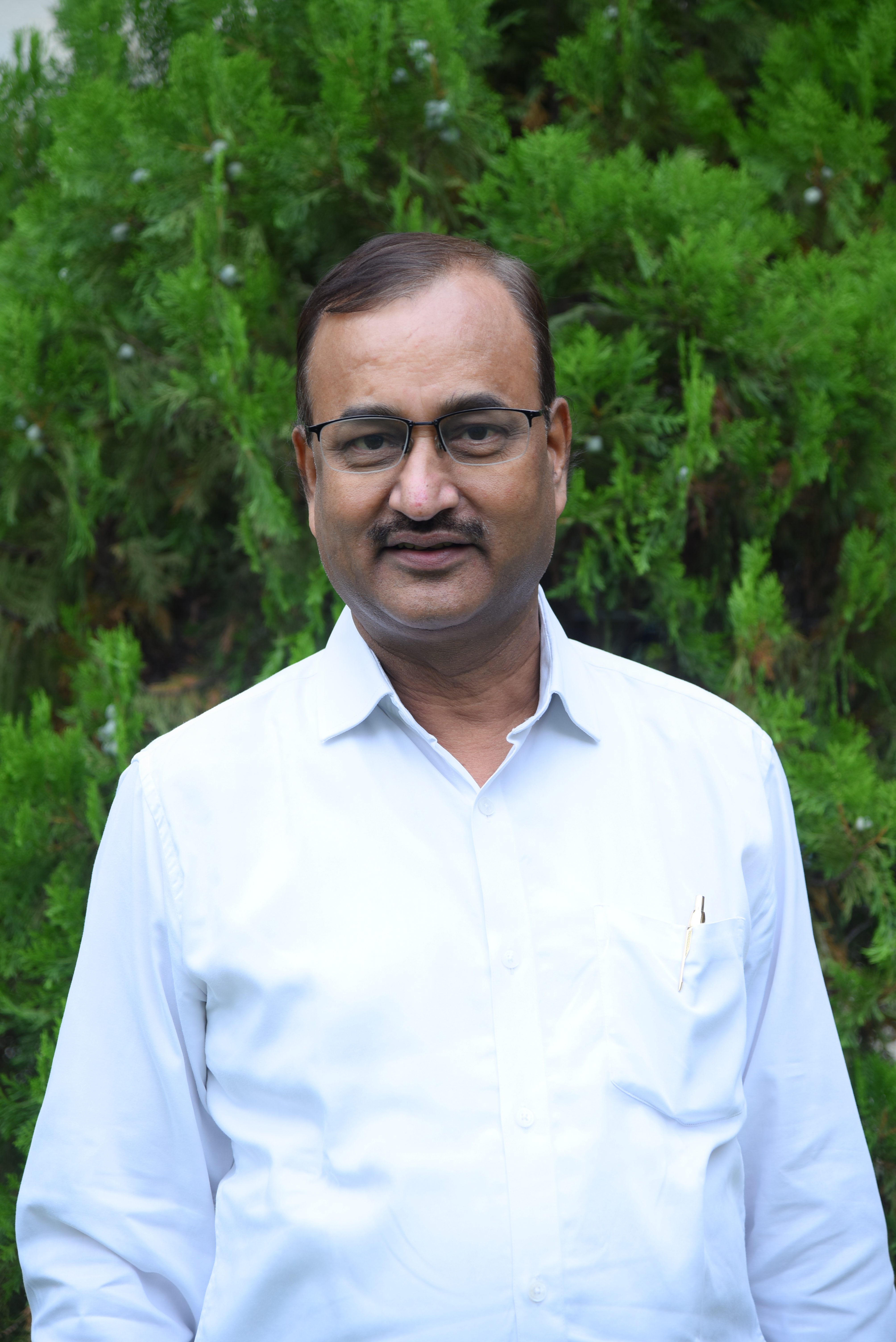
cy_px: 671
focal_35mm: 120
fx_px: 4476
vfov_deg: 17.1
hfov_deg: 11.4
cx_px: 448
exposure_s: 1/160
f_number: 4.5
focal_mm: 120
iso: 160
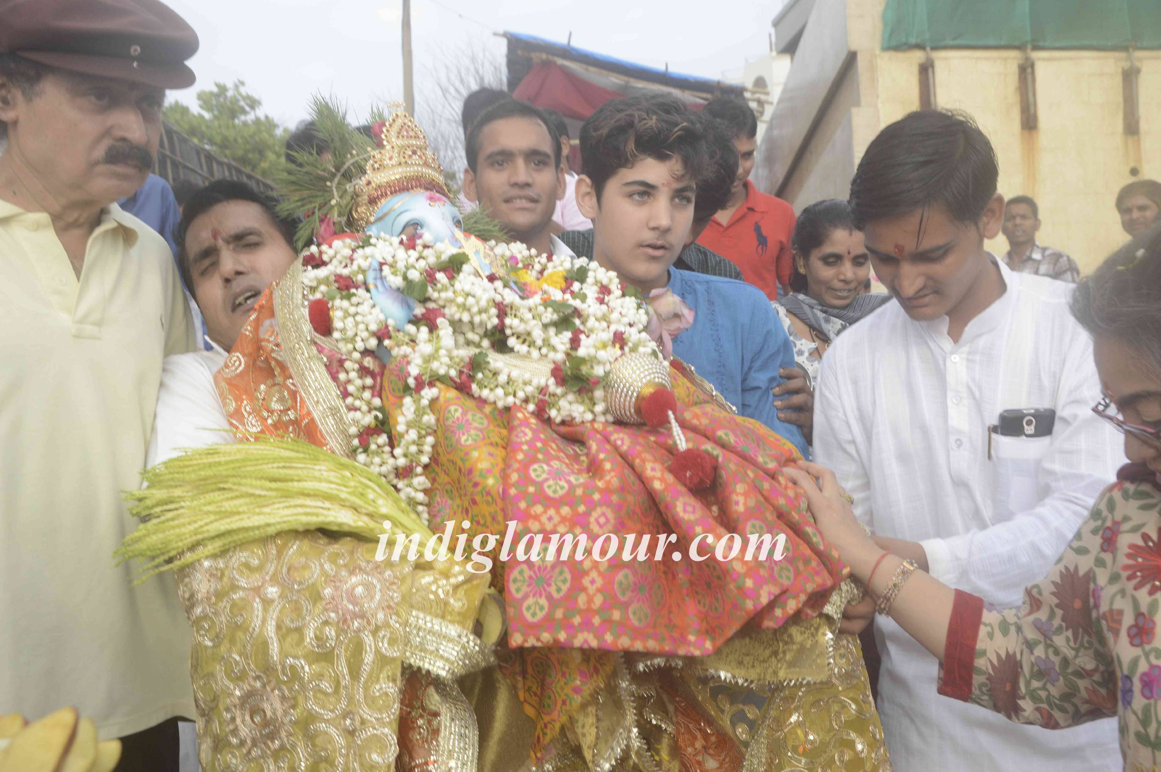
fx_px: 1353
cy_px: 386
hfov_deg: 46.4
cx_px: 580
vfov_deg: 31.8
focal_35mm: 42
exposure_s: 1/160
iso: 400
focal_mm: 28
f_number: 8
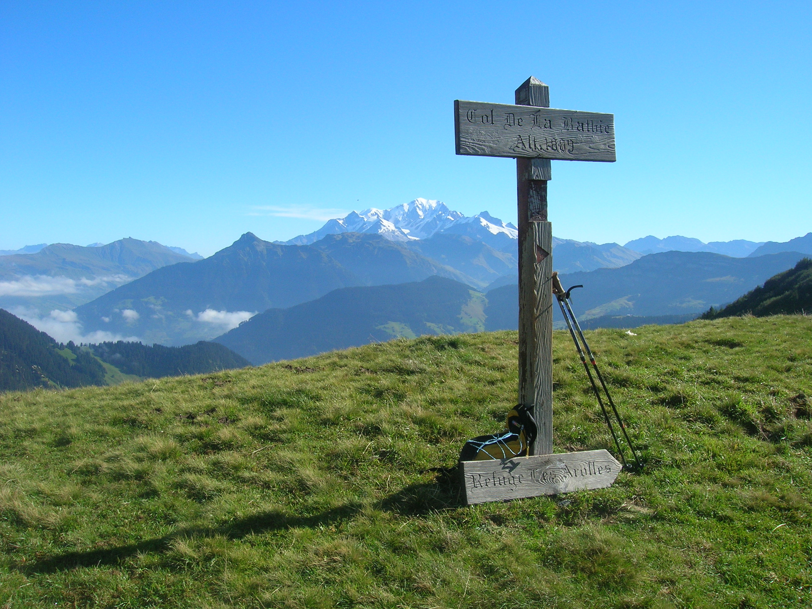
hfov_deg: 54.0
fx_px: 798
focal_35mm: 34
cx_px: 406
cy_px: 304
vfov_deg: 41.8
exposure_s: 1/430
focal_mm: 5.7
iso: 71
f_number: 4.9
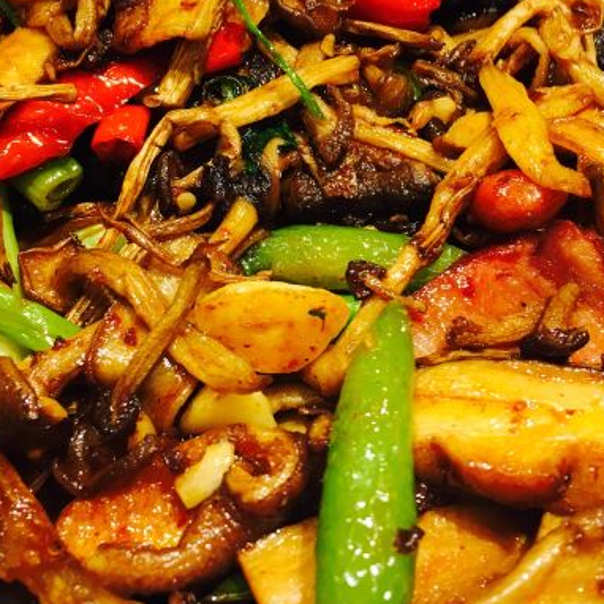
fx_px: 928
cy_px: 243
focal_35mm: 47
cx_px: 298
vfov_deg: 35.9
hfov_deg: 36.1
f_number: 2.2
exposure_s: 1/33
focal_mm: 4.15
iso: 50
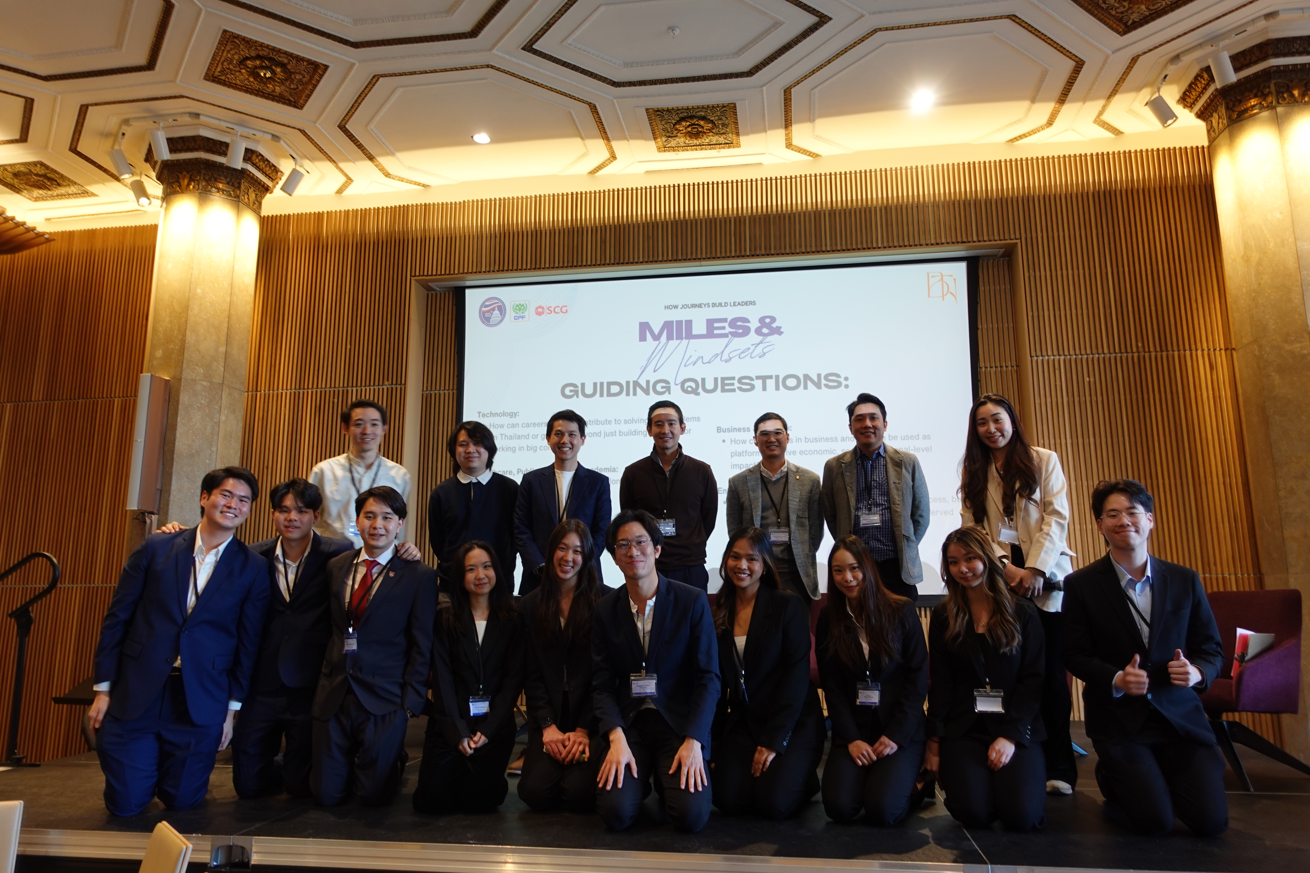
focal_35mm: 24
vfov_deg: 53.1
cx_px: 655
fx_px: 873
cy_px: 436
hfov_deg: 73.7
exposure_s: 1/30
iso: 125
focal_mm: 9.4
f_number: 2.5
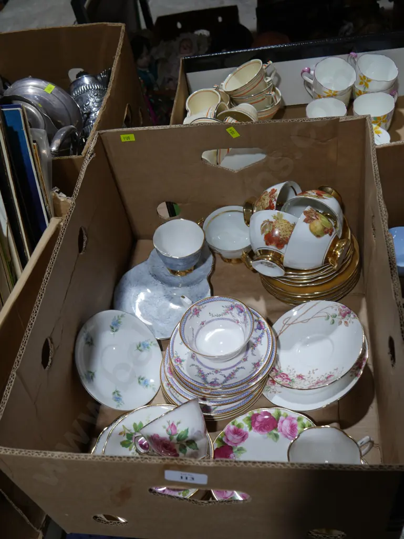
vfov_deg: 51.3
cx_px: 202
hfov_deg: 39.7
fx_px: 560
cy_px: 270
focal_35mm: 36
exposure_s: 1/125
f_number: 4
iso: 200
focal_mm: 18
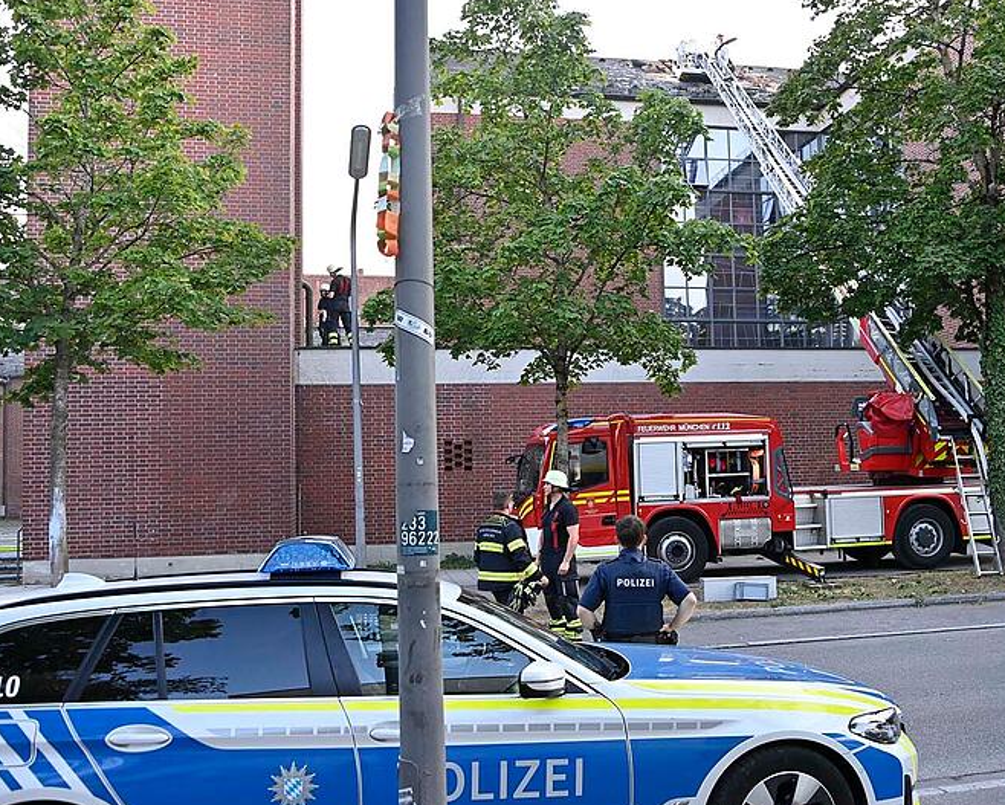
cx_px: 615
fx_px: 1101
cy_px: 409
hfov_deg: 48.7
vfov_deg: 40.2
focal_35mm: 37
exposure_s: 1/640
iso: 3200
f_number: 5
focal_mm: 32
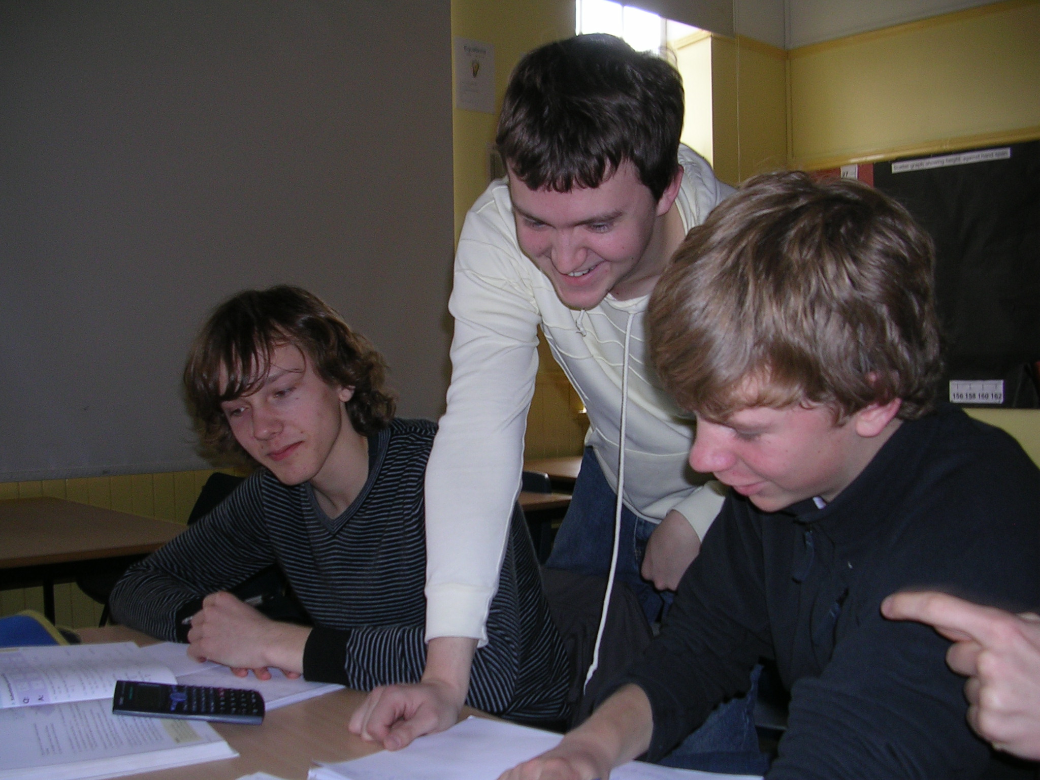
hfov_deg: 49.0
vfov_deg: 37.7
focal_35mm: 38
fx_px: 1142
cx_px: 520
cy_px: 390
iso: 50
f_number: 2.8
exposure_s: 1/60.1
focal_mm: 5.8
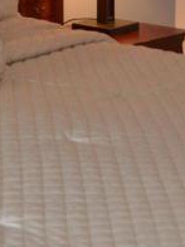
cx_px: 119
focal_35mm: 170
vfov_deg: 11.5
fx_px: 1211
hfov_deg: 8.7
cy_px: -19
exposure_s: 1/60
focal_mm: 20
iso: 640
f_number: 3.8
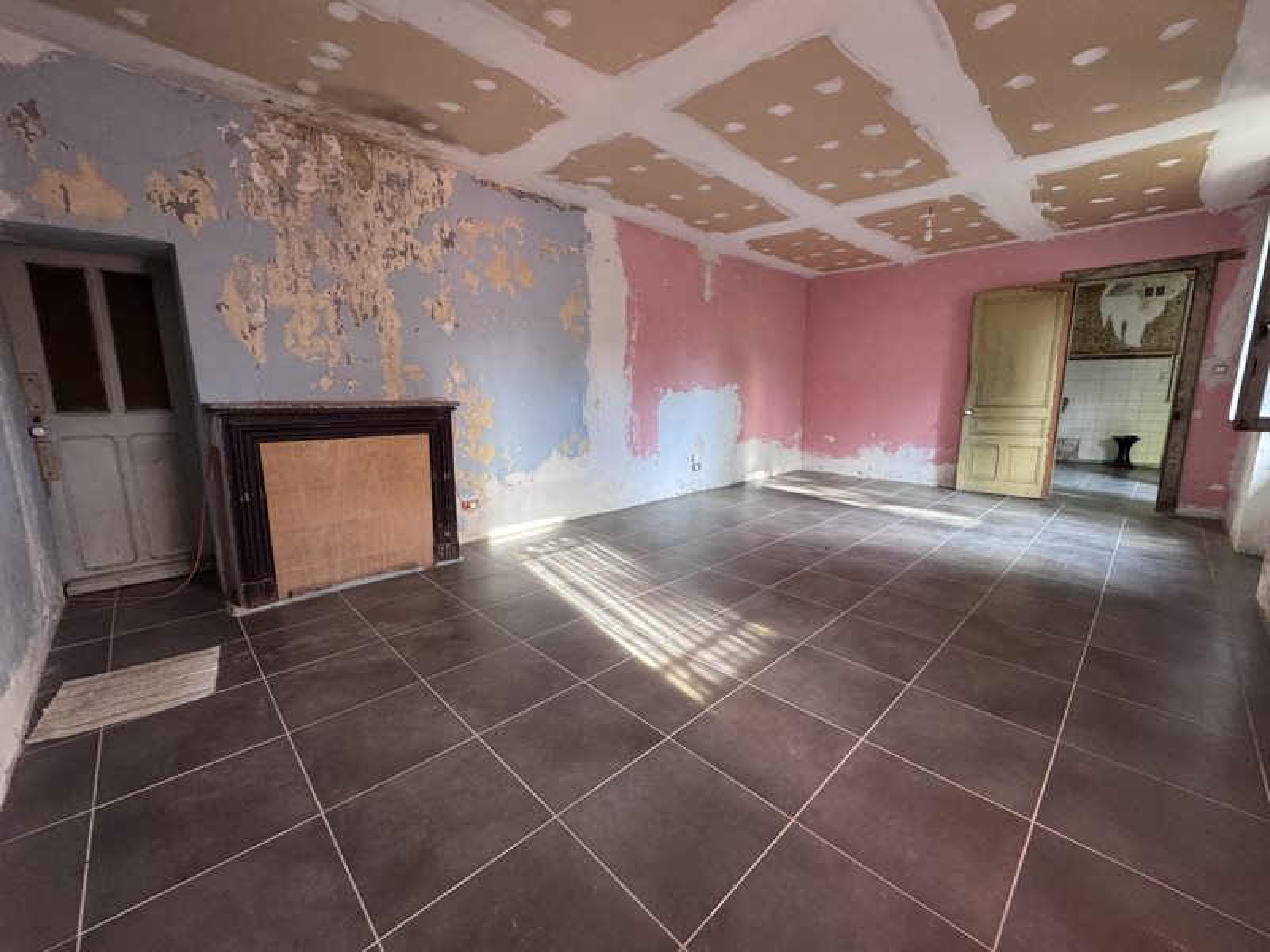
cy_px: 476
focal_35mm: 14
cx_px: 635
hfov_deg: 102.1
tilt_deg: -8.9
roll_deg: +0.7
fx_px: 514
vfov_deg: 85.7
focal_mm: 2.22
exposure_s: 1/100
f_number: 2.2
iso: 250
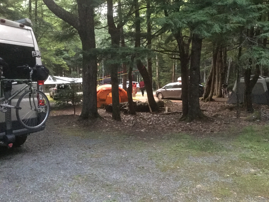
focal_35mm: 31
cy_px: 101
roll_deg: -2.4
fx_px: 241
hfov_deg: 58.4
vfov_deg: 45.4
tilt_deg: -6.2
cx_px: 134
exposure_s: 1/15
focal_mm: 3.3
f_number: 2.4
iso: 800
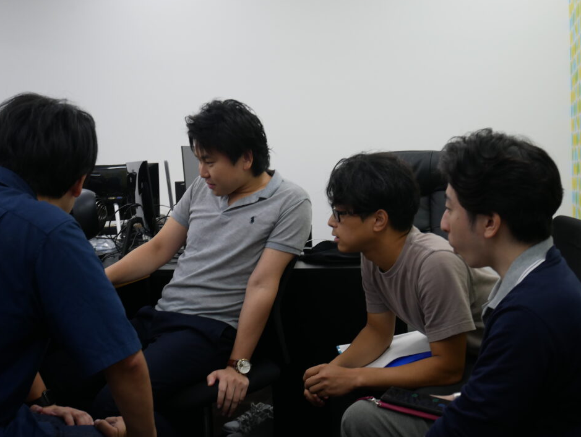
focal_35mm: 48
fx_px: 806
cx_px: 290
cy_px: 204
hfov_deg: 39.6
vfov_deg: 30.3
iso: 400
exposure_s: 1/60
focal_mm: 22
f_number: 4.8
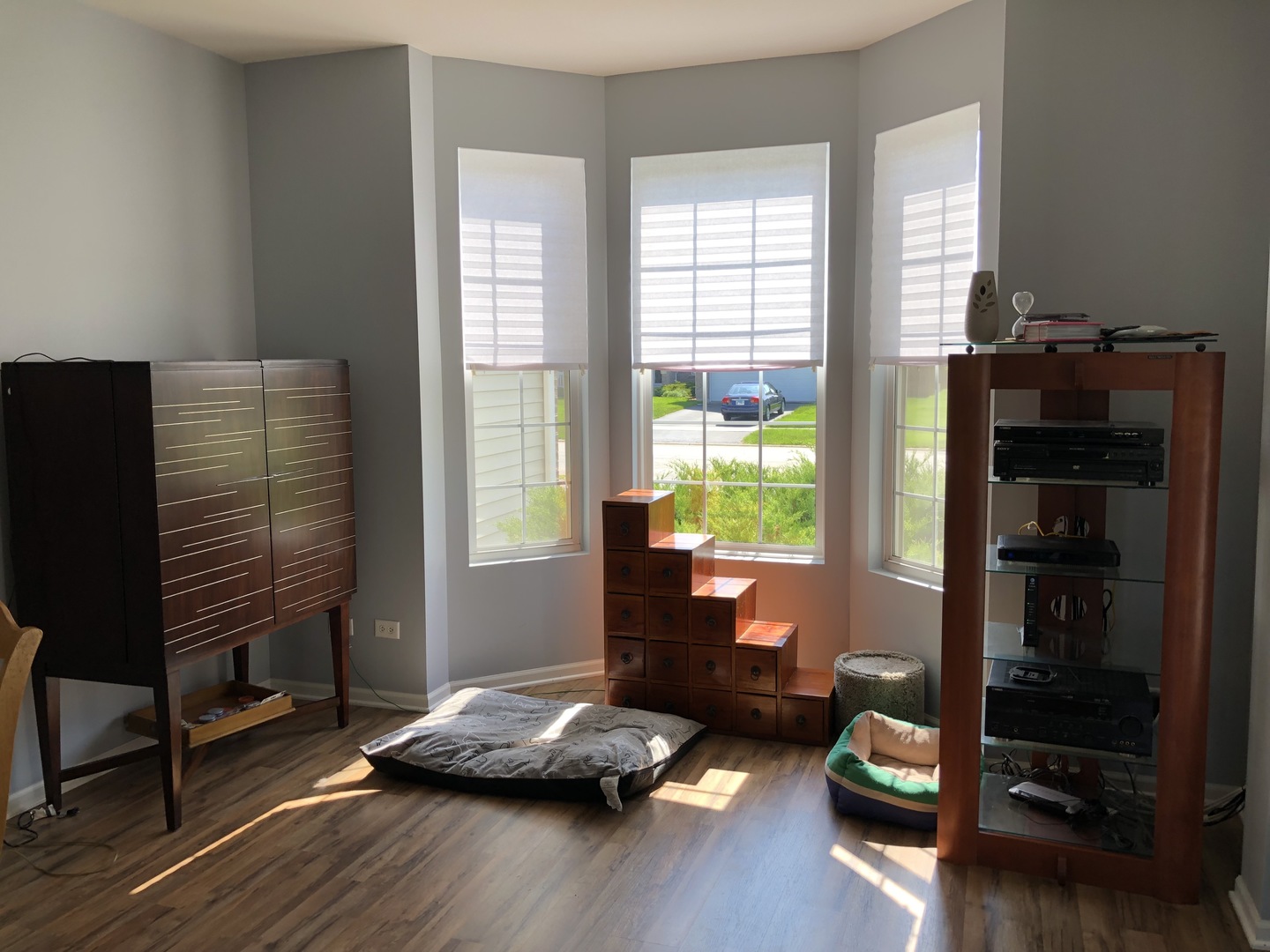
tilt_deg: -4.6
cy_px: 476
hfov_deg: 63.4
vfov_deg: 49.7
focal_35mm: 28
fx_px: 1027
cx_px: 635
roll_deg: +0.5
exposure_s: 1/128
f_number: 1.8
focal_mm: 4
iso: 20
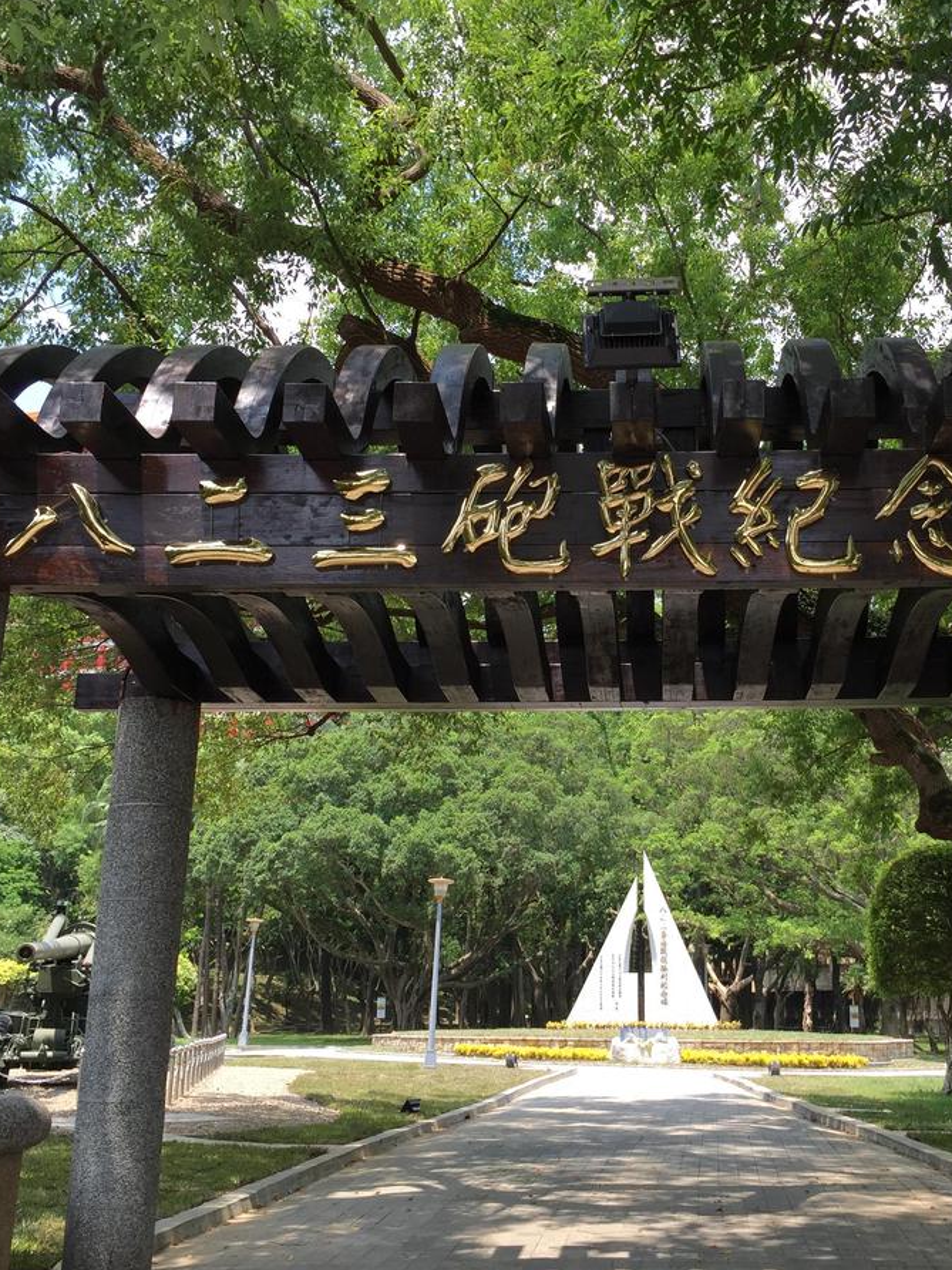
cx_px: 636
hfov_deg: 36.4
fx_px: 1430
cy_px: 636
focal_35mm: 39
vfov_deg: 47.9
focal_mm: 4.15
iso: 32
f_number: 2.2
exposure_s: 1/599
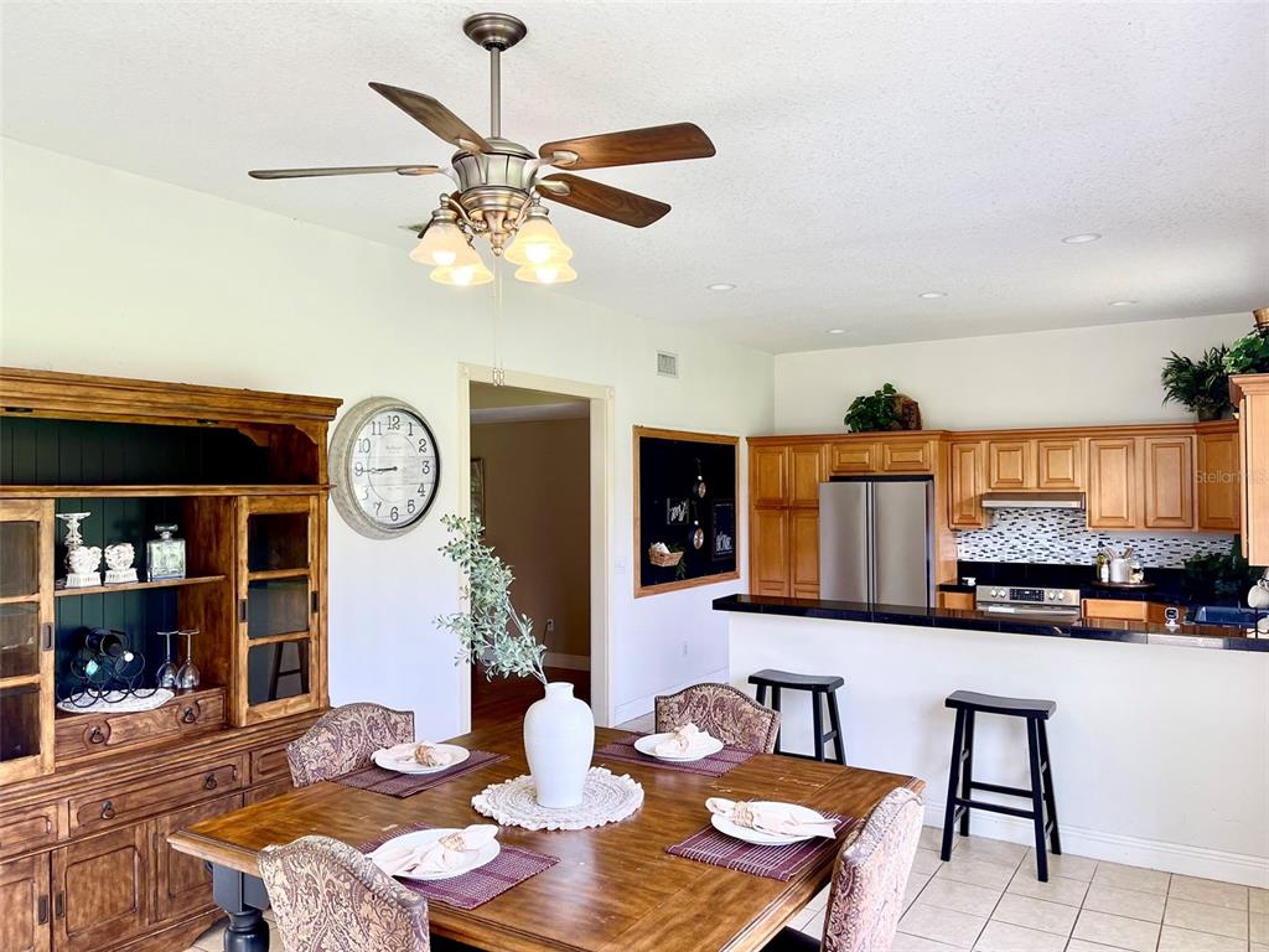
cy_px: 476
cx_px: 634
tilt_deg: +0.5
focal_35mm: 26
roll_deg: +0.0
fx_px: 953
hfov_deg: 67.3
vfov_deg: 53.1
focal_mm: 5.1
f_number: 1.6
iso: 64
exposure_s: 1/154
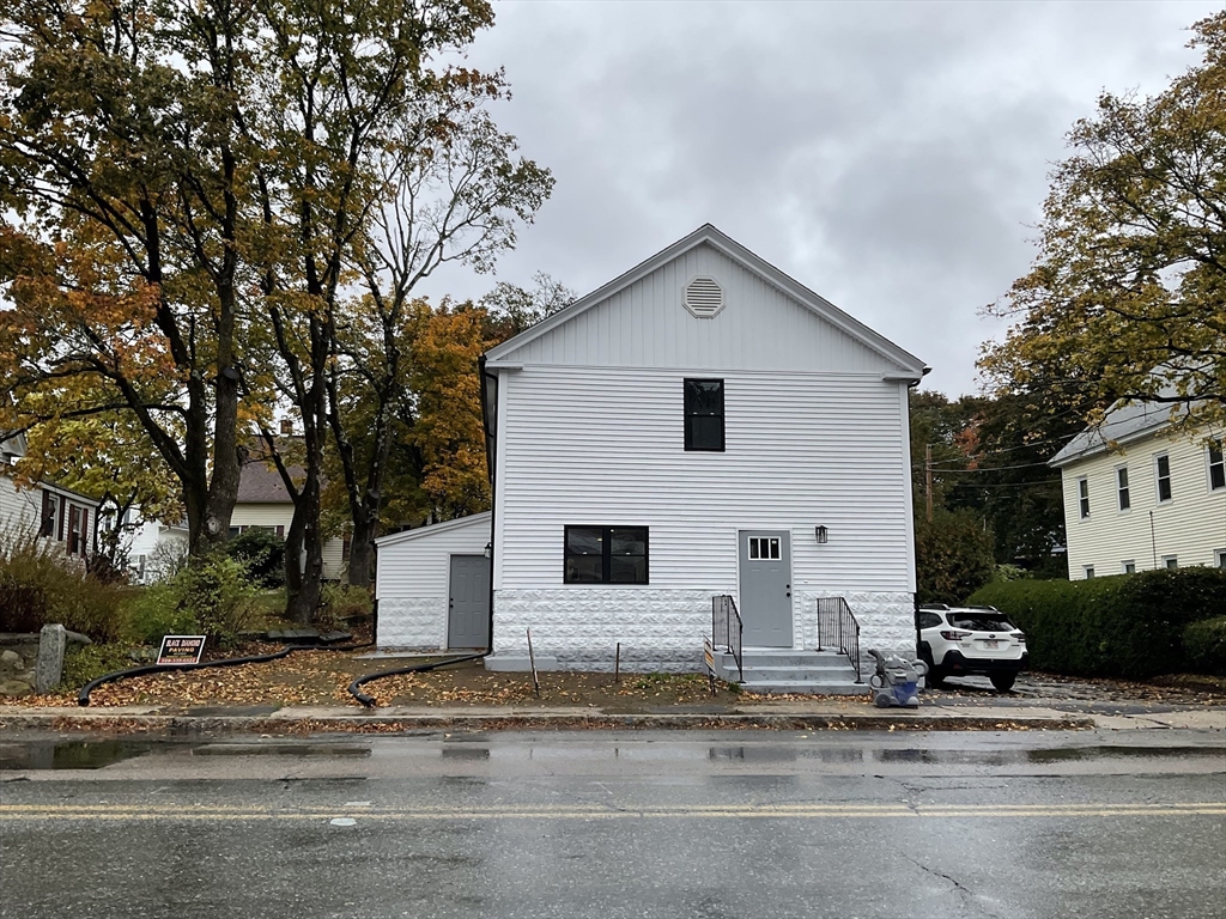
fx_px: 1027
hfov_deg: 61.7
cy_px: 460
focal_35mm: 29
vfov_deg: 48.2
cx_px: 613
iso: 16
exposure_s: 1/556
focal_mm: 3
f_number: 1.8
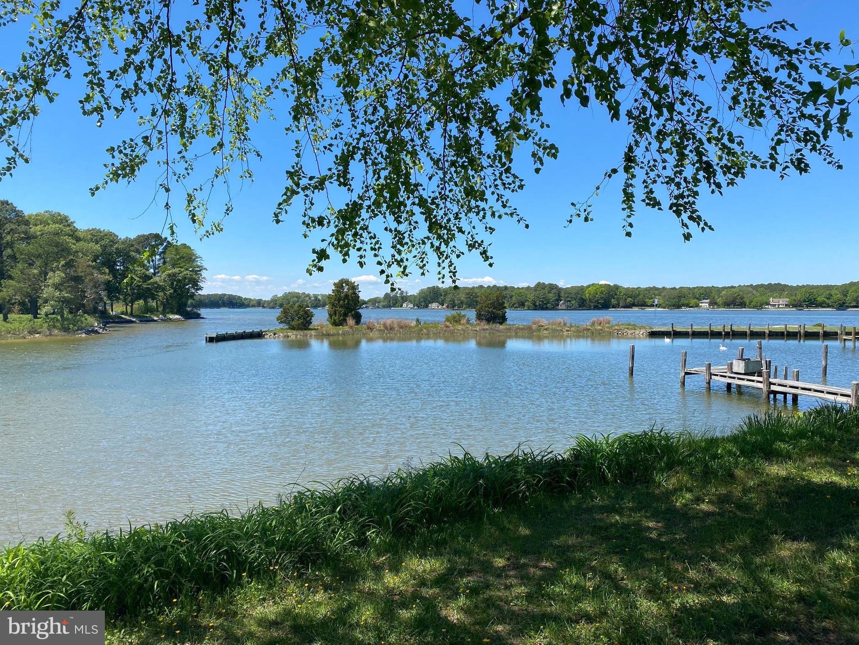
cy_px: 322
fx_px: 645
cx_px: 430
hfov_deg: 67.3
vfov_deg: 53.1
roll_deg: -0.4
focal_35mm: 26
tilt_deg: -2.6
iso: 32
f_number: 1.8
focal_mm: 4.25
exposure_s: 1/2183
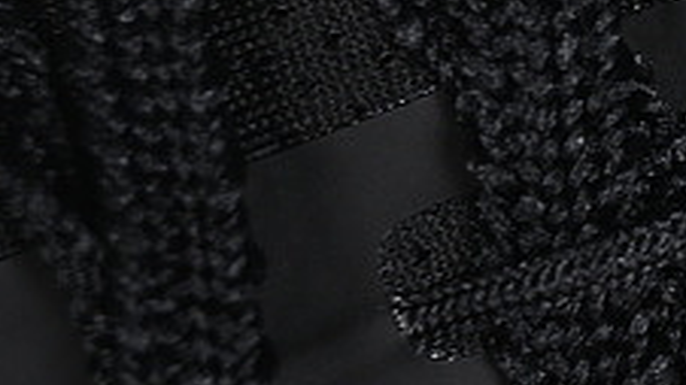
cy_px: -73
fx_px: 6838
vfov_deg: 3.2
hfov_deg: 5.6
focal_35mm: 376
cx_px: 1345
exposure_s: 1/60
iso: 160
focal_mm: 50
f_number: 6.3
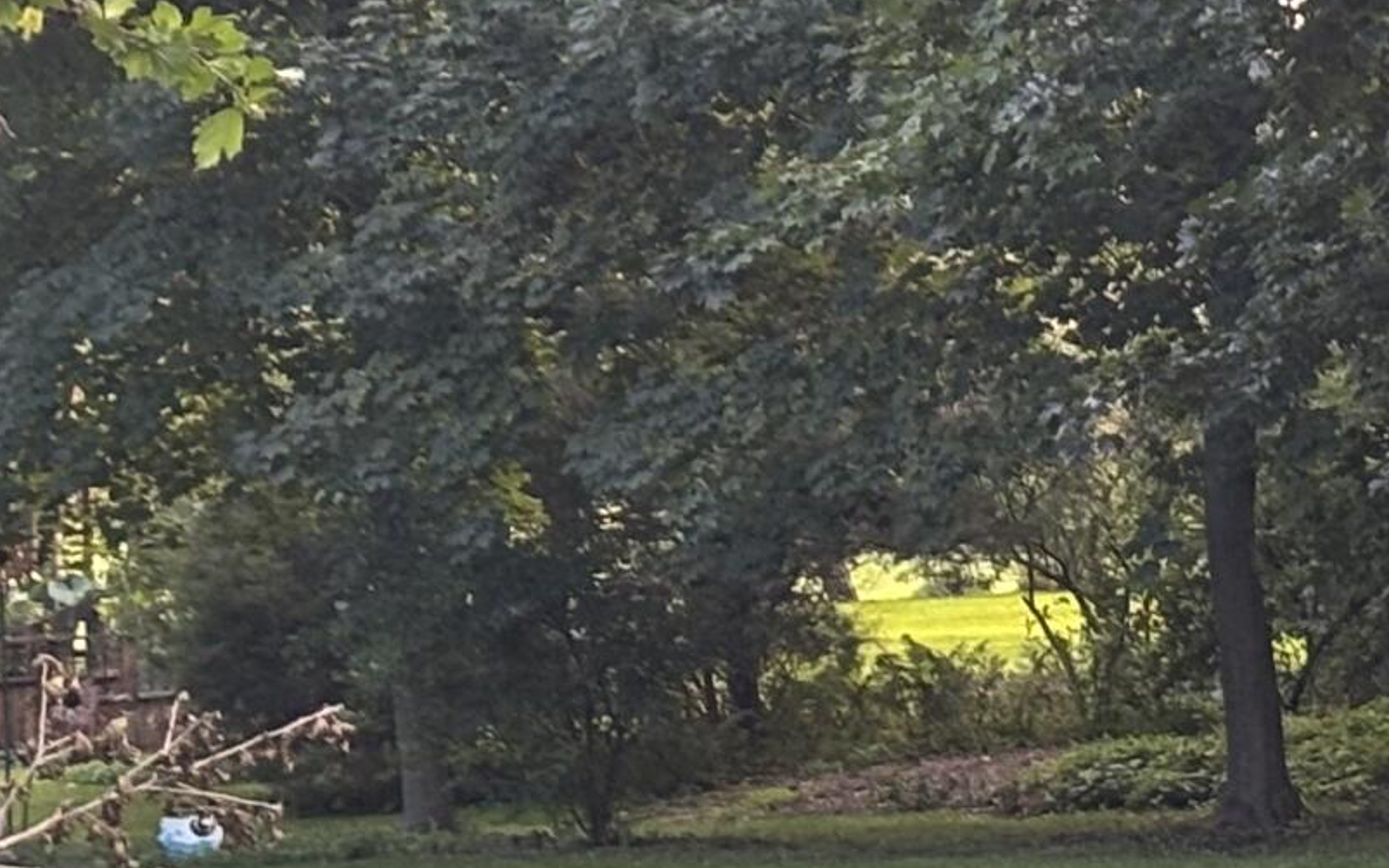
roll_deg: +1.4
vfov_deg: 6.3
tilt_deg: +2.4
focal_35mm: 206
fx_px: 7799
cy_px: -69
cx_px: 2572
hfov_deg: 9.6
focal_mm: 5.96
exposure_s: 1/60
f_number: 1.6
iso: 50
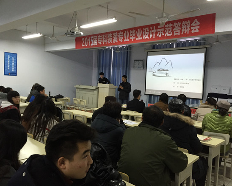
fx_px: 213
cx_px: 108
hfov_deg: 57.1
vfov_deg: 47.1
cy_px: 94
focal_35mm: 31
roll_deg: -1.8
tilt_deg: -3.9
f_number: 2.2
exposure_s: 1/33
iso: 160
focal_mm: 4.15
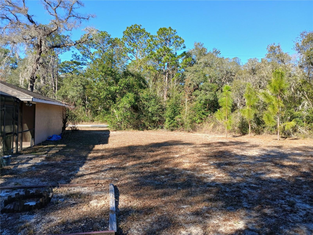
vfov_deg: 53.1
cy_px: 118
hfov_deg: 67.3
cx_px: 156
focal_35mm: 26
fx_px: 235
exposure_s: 1/235
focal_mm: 3.98
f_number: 1.8
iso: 20
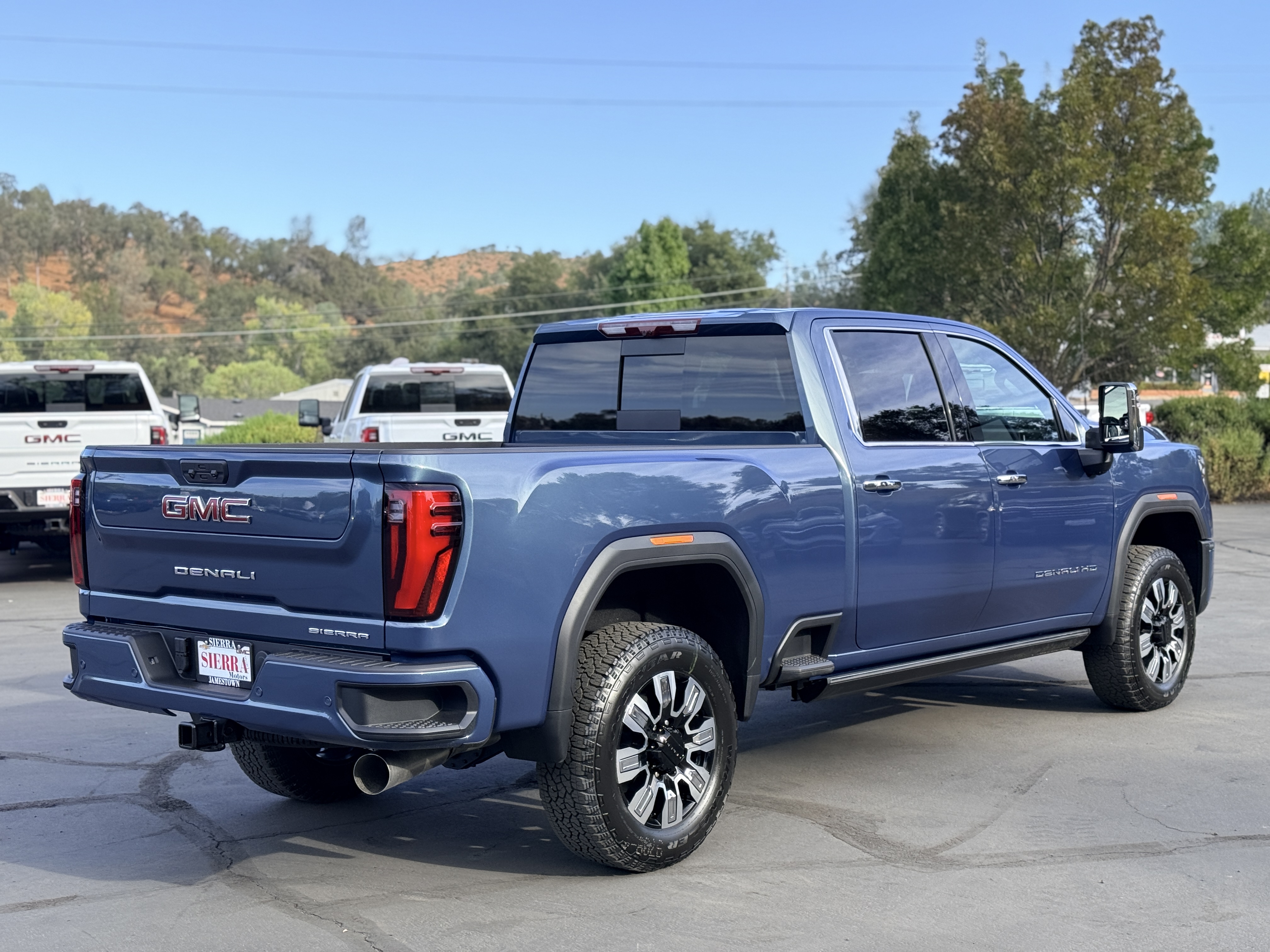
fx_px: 1761
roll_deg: -0.8
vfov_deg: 30.3
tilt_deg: -1.2
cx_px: 635
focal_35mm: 48
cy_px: 476
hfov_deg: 39.7
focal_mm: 6.76
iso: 64
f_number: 1.78
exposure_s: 1/1041
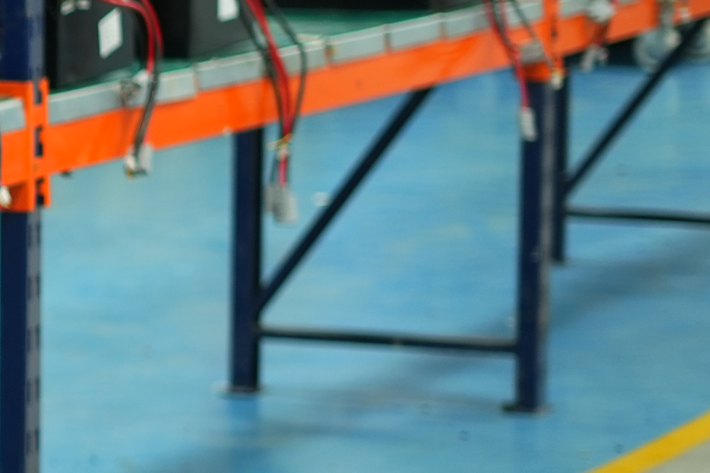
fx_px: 4418
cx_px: -806
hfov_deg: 8.6
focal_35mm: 224
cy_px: 217
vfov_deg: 6.1
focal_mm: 50
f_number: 2
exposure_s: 1/125
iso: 400
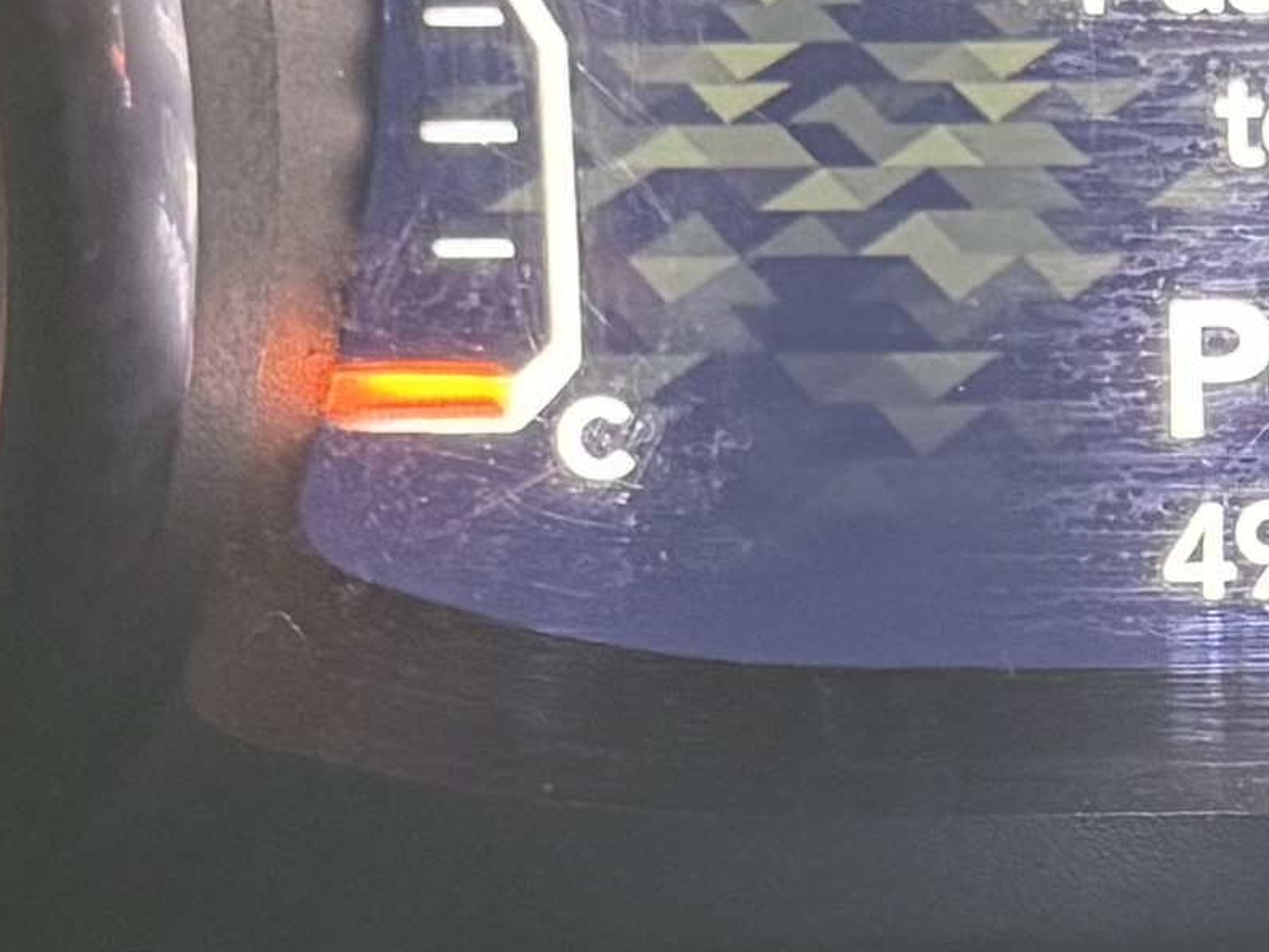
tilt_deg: -33.5
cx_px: 1460
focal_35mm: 173
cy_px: 683
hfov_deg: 11.2
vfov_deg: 8.6
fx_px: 6342
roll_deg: -0.3
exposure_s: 1/50
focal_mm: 6.76
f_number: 1.78
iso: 800
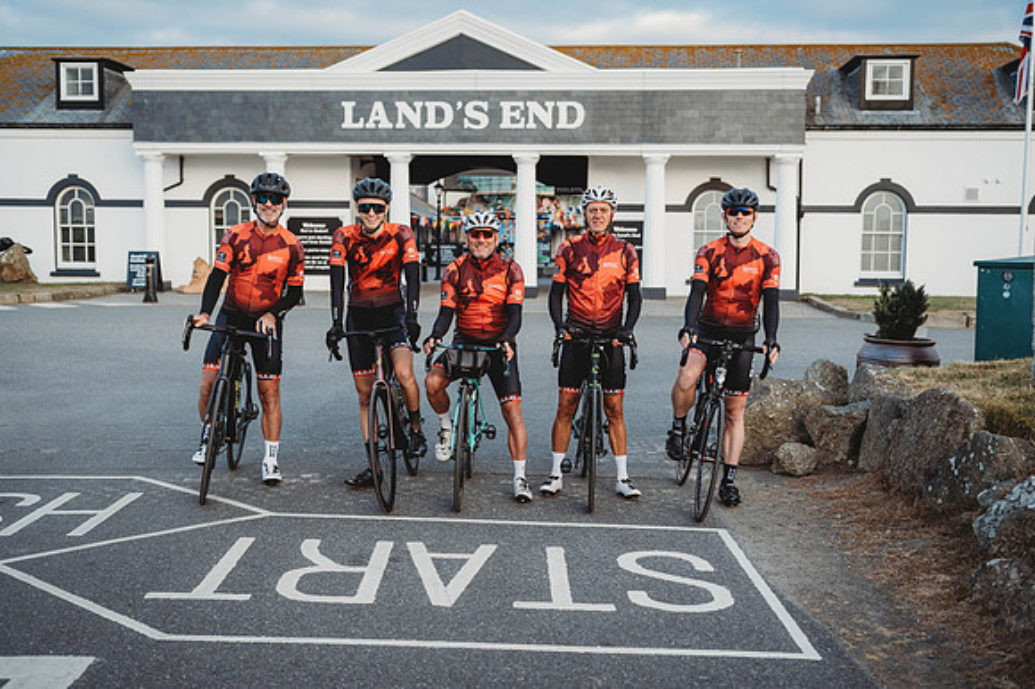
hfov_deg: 47.7
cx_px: 518
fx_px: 1171
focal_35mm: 41
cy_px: 344
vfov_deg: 32.8
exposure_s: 1/250
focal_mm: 40
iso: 100
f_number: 2.8
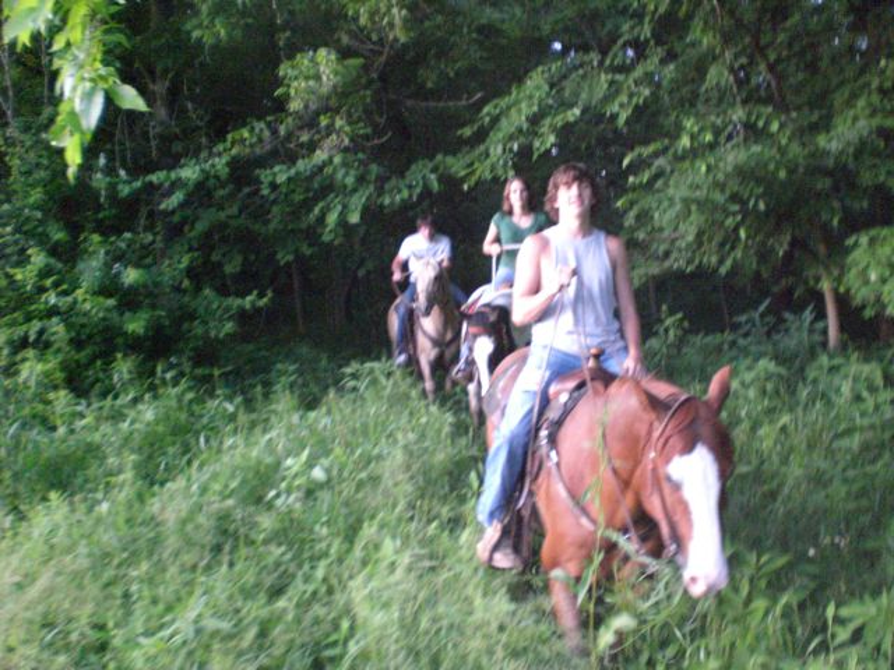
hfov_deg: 49.0
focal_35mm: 38
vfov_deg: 37.7
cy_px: 335
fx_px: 981
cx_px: 447
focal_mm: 6.3
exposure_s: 1/60
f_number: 3.1
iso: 800
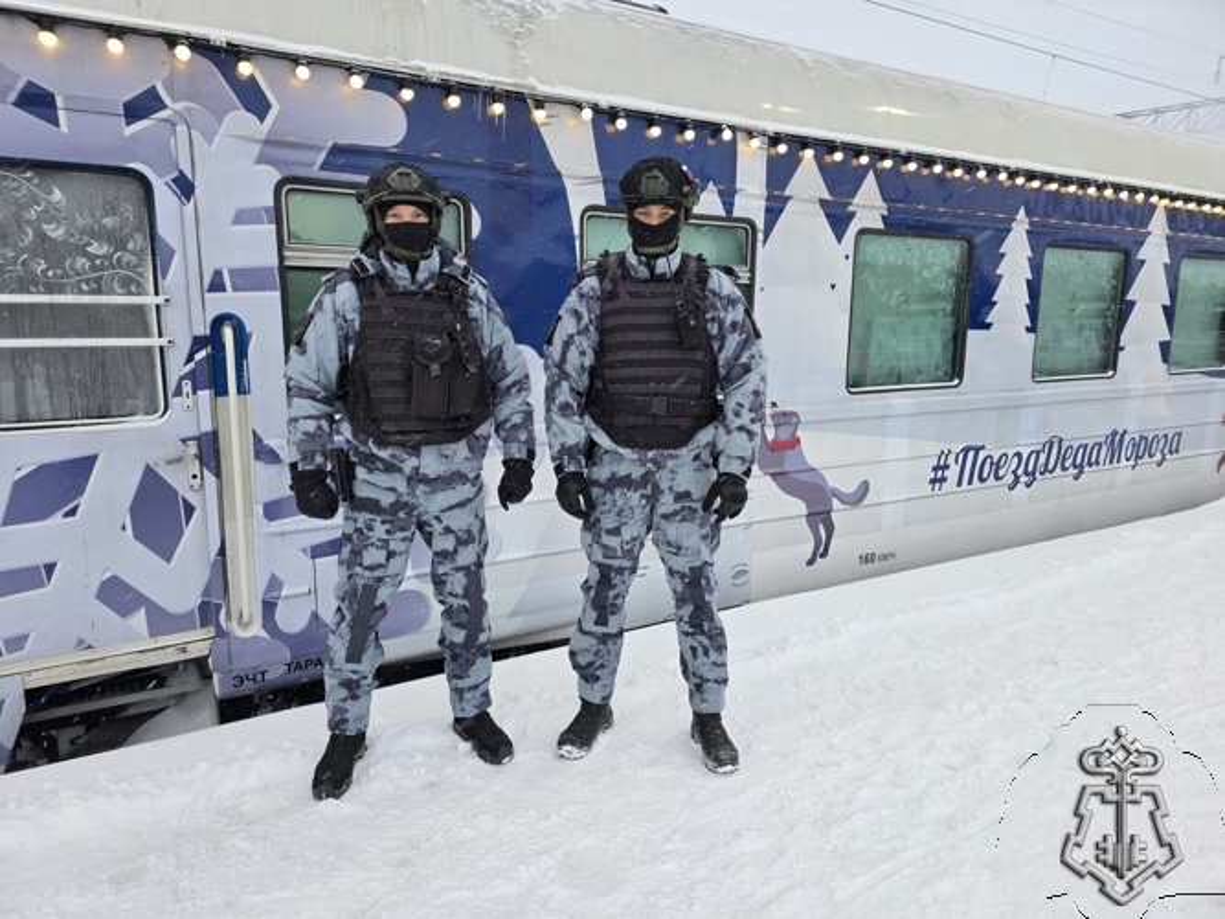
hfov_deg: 73.9
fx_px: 814
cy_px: 460
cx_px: 612
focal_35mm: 23
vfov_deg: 58.9
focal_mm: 6.3
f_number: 1.7
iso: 50
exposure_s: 1/100
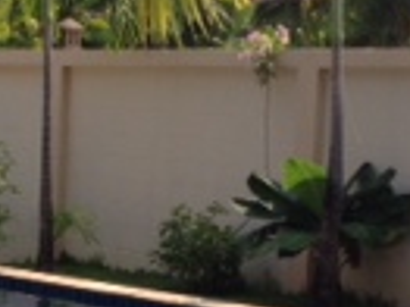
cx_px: 225
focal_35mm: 171
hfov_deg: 11.6
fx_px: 2024
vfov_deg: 8.6
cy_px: 316
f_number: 2.4
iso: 50
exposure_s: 1/1416
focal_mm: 4.28
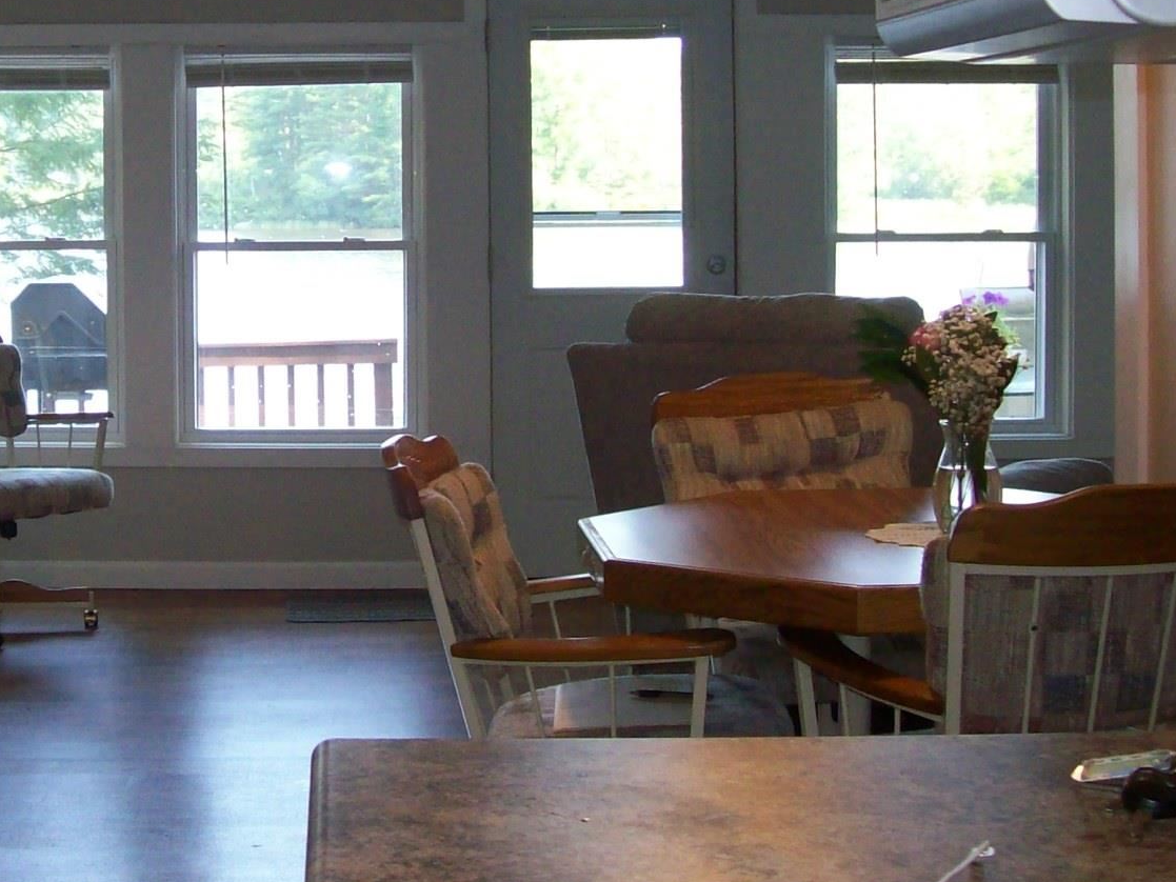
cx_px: 200
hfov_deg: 28.6
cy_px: 254
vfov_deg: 22.1
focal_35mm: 66
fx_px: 2242
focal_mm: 6
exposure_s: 1/64
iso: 200
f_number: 2.7
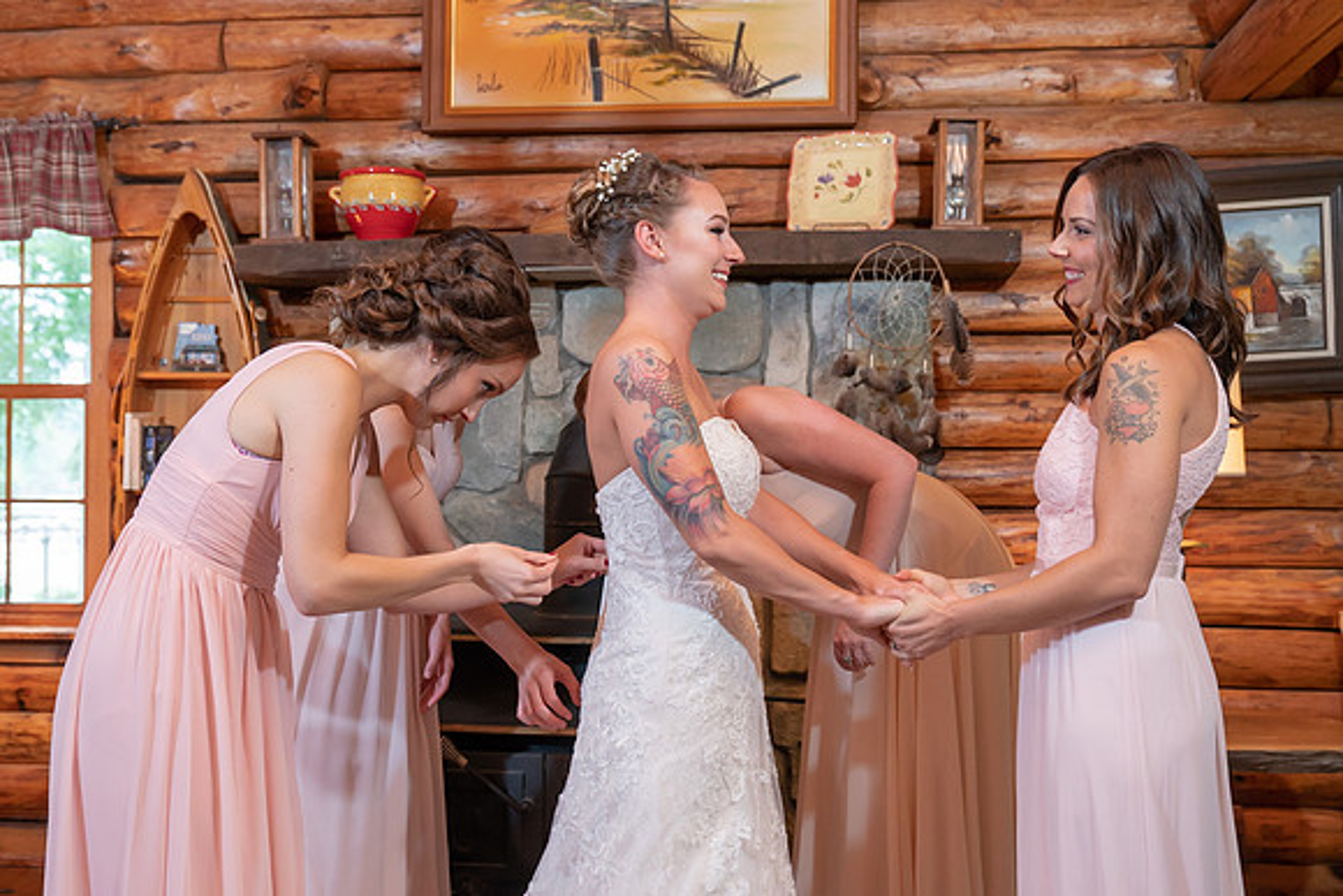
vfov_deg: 37.1
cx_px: 647
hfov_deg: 53.4
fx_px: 1333
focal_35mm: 36
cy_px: 440
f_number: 4
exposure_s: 1/200
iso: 2000
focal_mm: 34
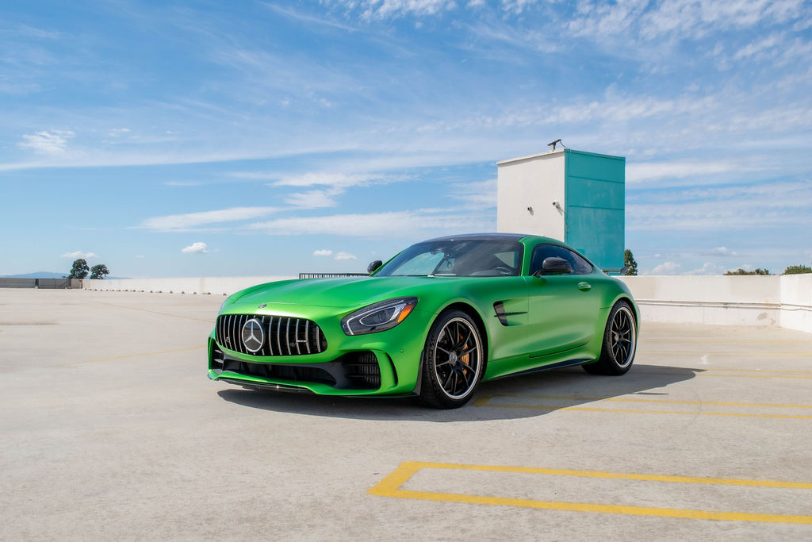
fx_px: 798
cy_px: 271
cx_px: 406
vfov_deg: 37.5
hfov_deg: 53.9
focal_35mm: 35
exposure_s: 1/2000
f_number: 8
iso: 400
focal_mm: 23
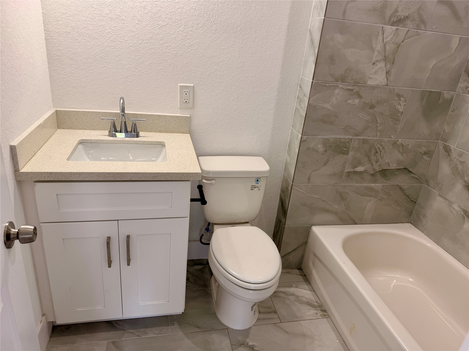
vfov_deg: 56.8
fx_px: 325
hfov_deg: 71.6
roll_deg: -5.8
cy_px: 176
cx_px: 234
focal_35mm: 24
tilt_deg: -23.5
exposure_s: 1/120
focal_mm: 6.76
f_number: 1.78
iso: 64
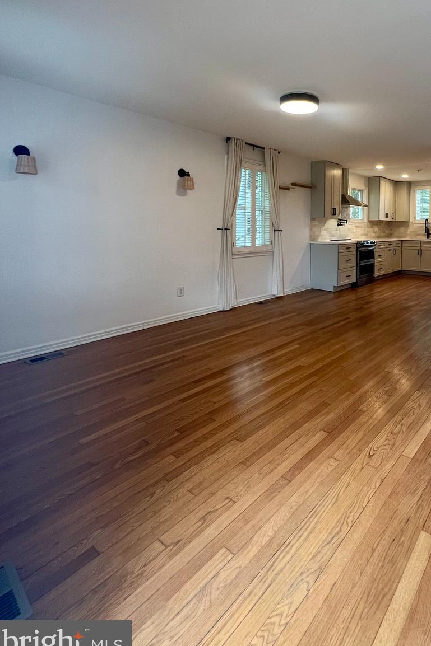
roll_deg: -0.9
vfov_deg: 87.9
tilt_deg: -1.5
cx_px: 314
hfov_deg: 64.0
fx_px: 323
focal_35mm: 18
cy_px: 236
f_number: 1.8
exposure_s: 1/120
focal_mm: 1.57
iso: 200
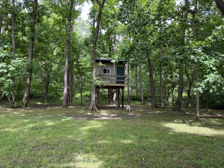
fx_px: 155
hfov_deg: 71.6
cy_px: 84
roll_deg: -2.1
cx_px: 112
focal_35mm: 24
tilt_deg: +3.6
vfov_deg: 56.8
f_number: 1.78
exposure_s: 1/224
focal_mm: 6.76
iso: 80
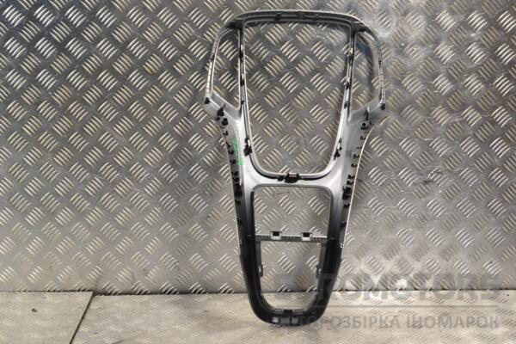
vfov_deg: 19.7
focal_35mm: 69
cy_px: 172
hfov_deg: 29.2
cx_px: 258
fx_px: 989
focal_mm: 46
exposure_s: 1/320
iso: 3200
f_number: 9
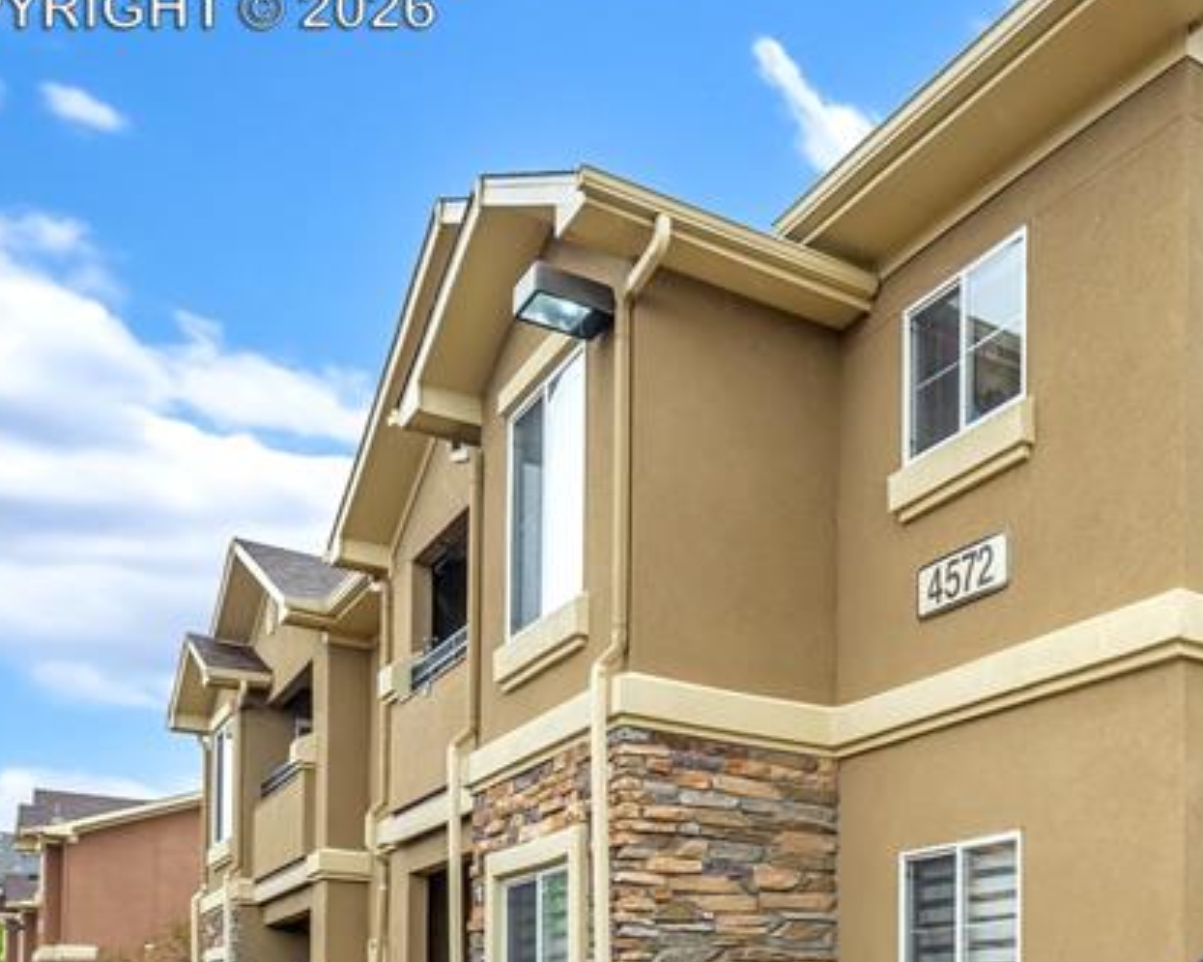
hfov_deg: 39.3
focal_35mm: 37
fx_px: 1317
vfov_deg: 37.6
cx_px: 1351
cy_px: 858
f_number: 7.1
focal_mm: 16
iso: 200
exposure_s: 1/60
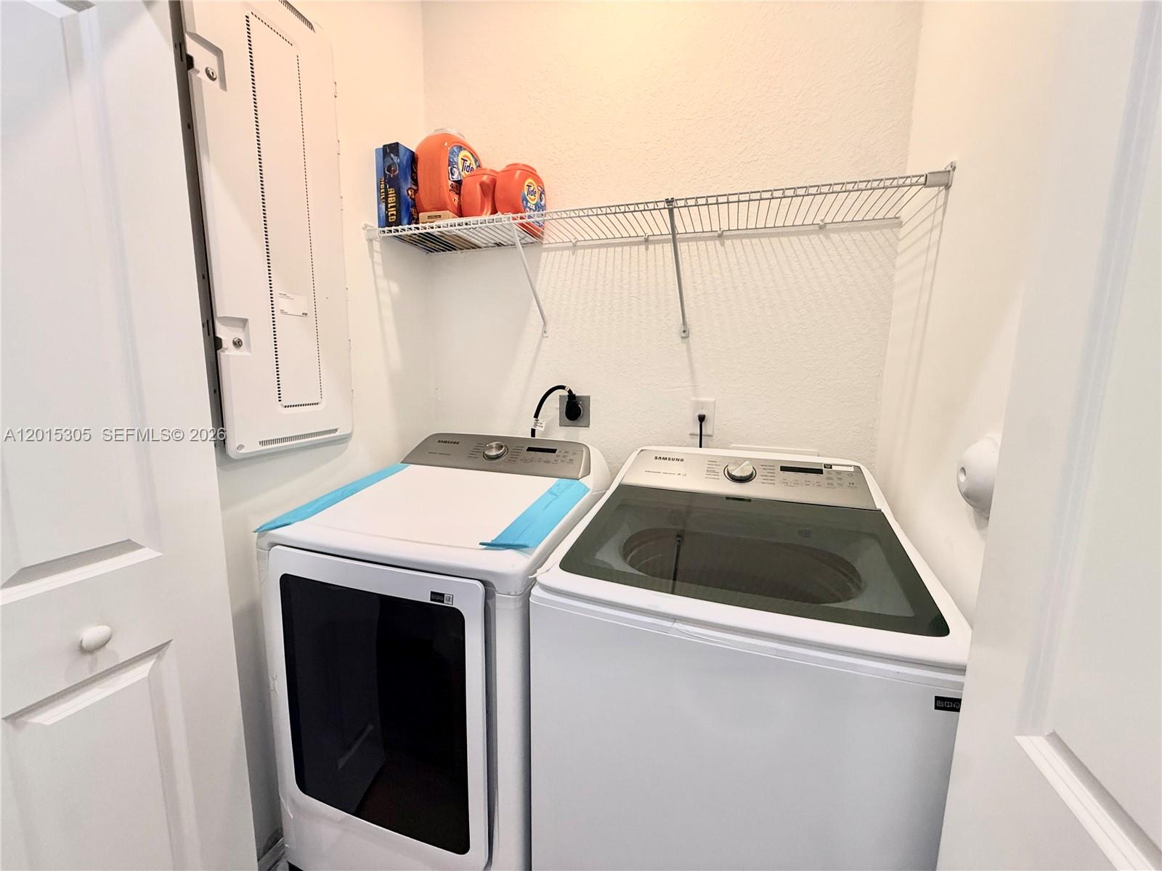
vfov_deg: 85.7
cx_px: 581
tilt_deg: -8.0
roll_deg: +0.2
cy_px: 436
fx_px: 470
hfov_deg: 102.1
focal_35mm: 14
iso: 200
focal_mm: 2.22
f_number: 2.2
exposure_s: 1/120
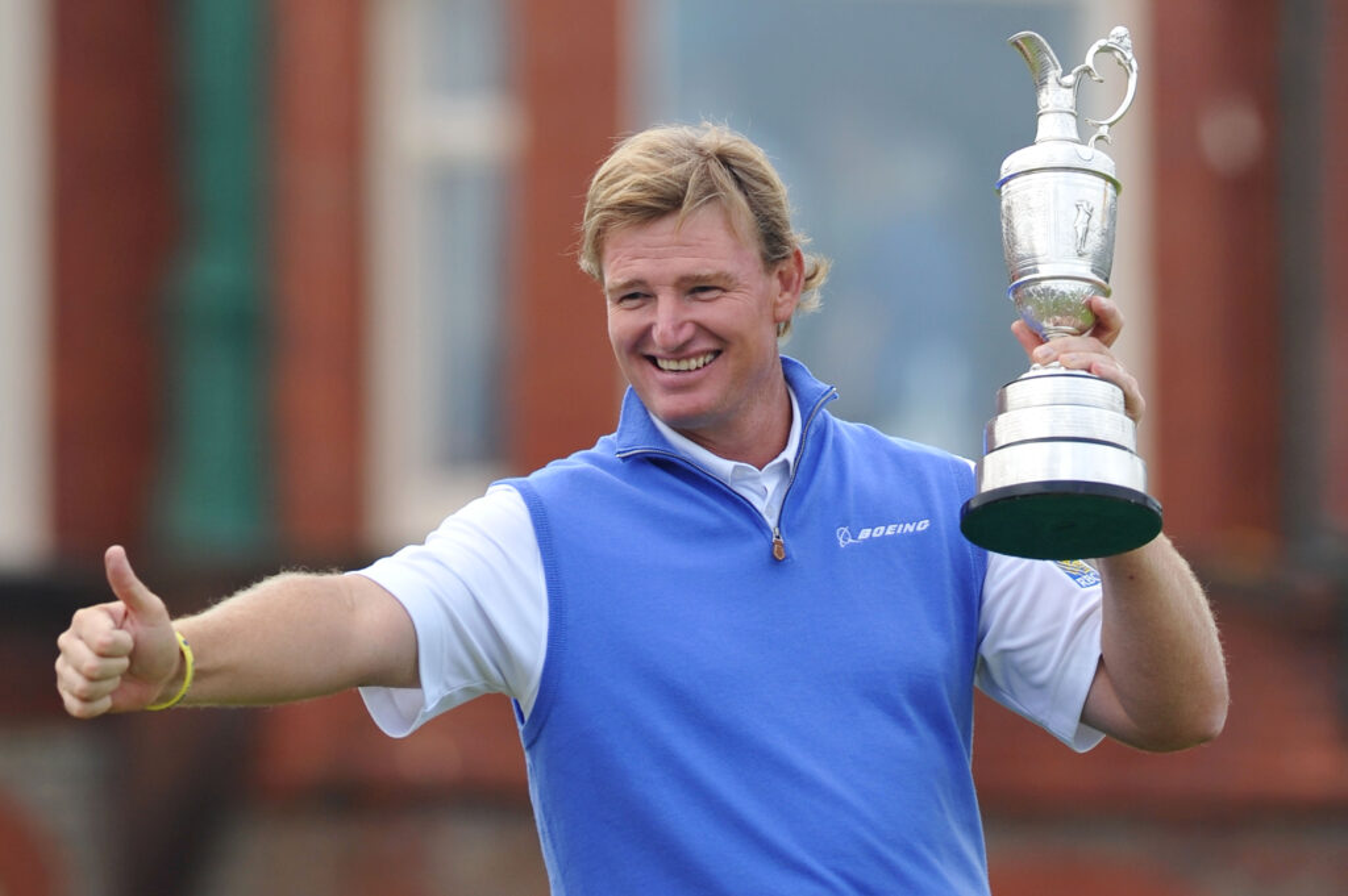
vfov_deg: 4.6
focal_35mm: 300
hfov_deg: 6.9
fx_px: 11224
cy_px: 448
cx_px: 674
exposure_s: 1/1000
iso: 400
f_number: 3.5
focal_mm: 300
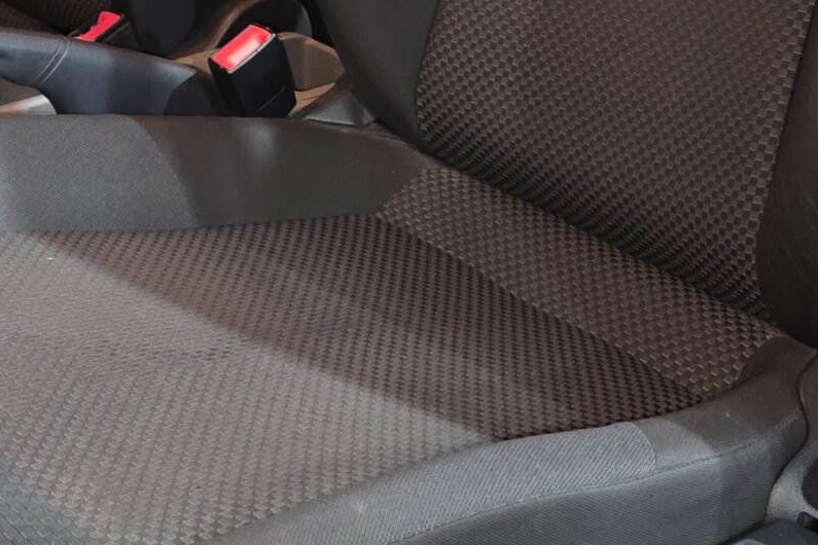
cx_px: 393
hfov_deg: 26.3
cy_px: -139
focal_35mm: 77
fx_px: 1749
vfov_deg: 16.8
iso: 2000
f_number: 1.7
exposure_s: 1/12
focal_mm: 6.3
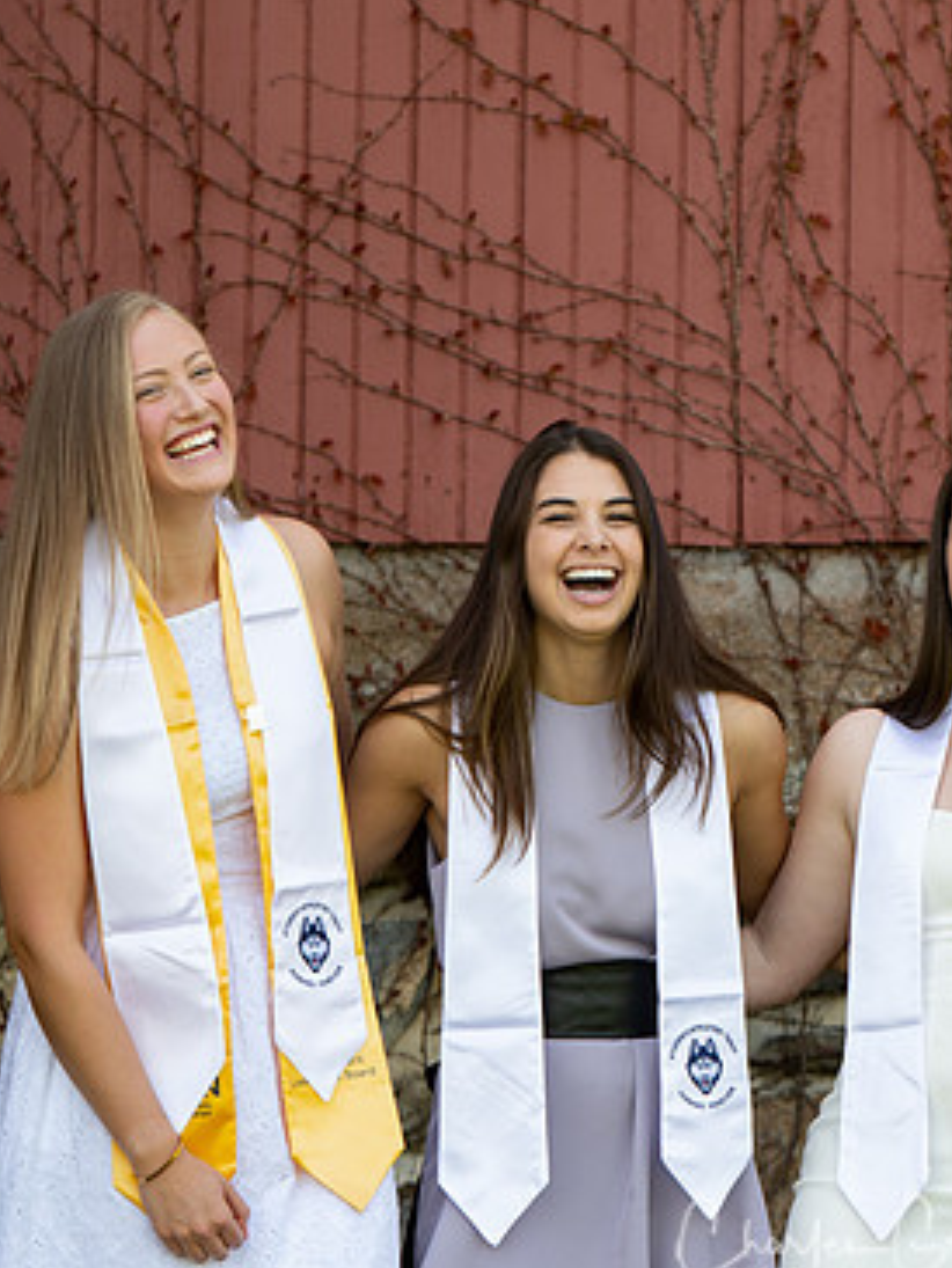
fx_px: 11727
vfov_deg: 6.2
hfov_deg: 4.6
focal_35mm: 320
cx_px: 875
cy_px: 618
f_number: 2.8
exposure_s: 1/250
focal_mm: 135
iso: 100
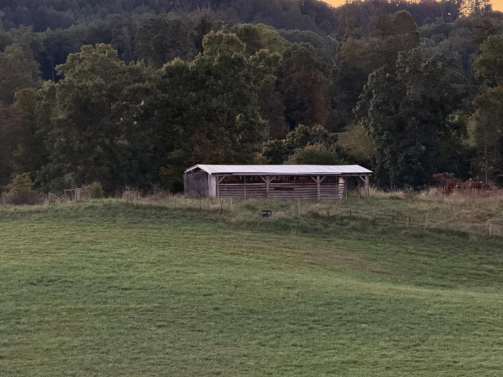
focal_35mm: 182
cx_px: 302
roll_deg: -0.3
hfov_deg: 10.9
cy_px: 167
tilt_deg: -1.5
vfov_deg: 8.2
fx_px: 2645
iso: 500
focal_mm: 16.89
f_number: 2.8
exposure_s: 1/98
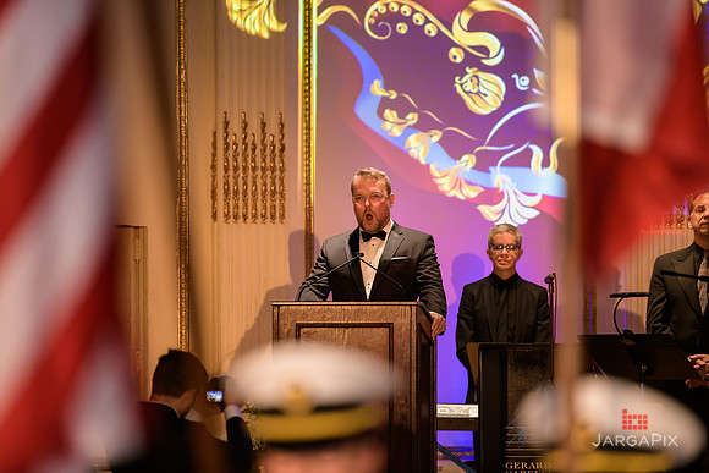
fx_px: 3940
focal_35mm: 200
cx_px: 354
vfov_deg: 6.9
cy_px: 236
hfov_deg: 10.3
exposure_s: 1/125
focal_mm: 200
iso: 1250
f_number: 3.2
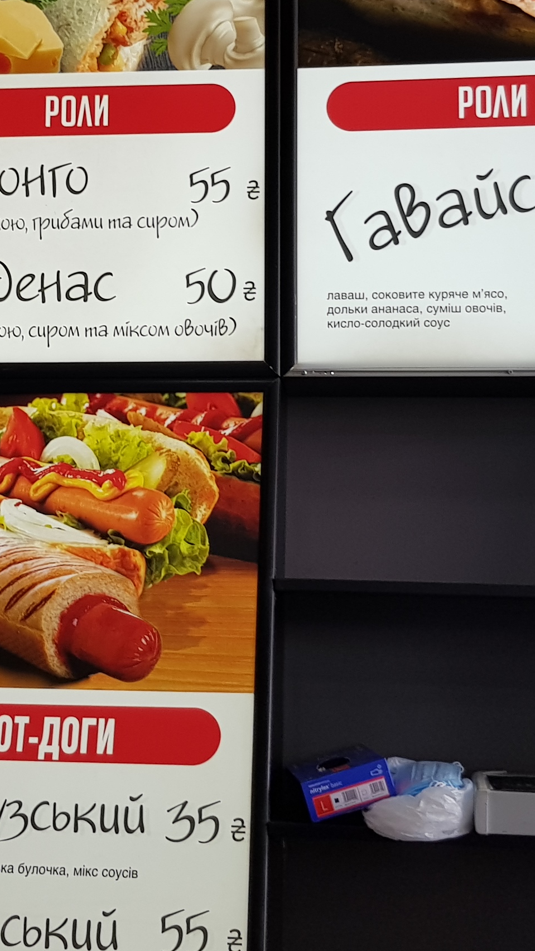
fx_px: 1690
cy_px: 292
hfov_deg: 18.0
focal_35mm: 67
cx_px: 200
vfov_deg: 31.1
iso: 50
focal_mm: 4.2
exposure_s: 1/50
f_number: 1.7
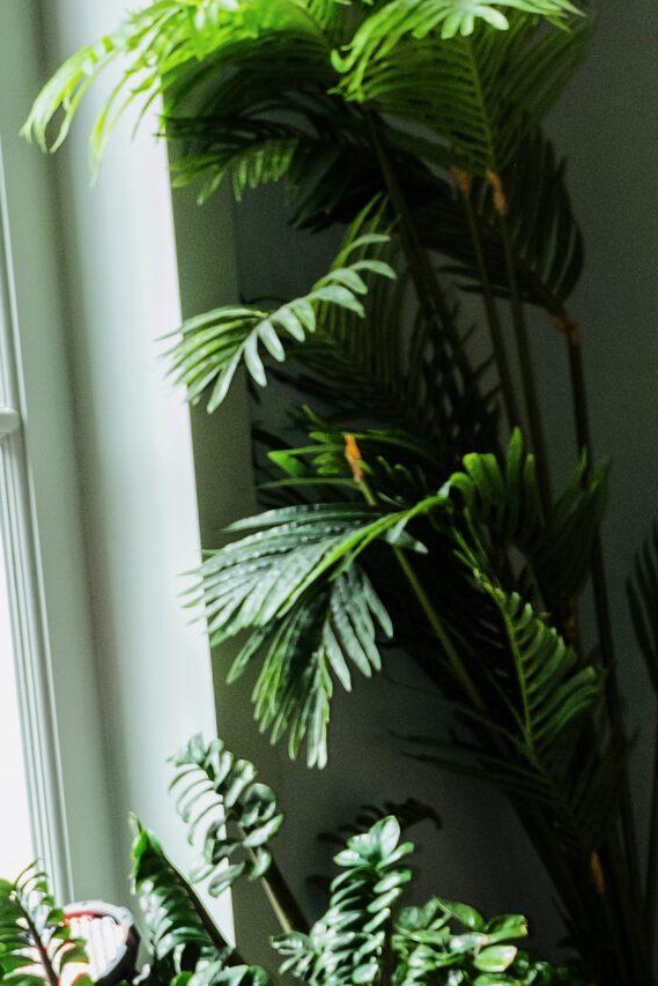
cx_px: -298
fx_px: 3042
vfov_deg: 16.9
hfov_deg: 11.9
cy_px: 1437
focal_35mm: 111
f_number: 5
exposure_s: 1/60
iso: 400
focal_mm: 24.9
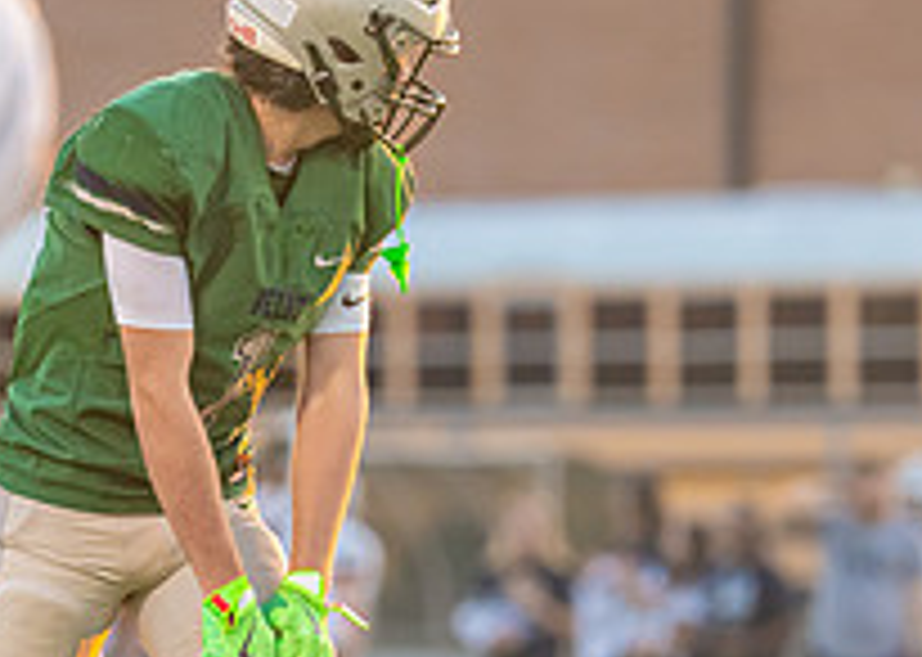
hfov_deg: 3.3
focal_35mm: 616
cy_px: 447
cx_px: 300
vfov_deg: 2.3
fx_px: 16114
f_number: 3.2
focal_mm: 185
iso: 1600
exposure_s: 1/1600
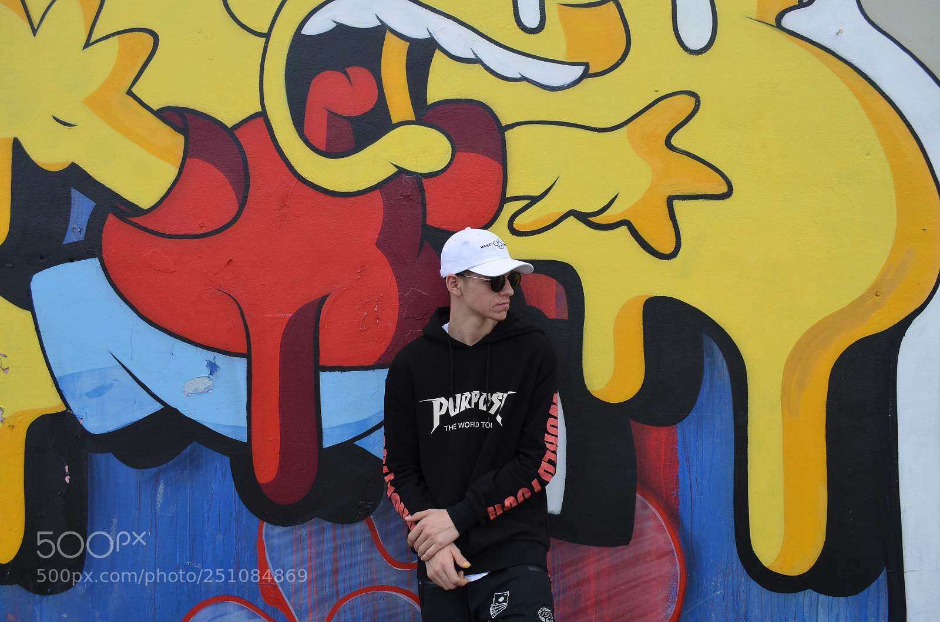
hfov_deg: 62.0
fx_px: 782
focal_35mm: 30
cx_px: 470
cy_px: 311
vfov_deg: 43.4
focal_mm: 20
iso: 100
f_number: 7.1
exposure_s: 1/200
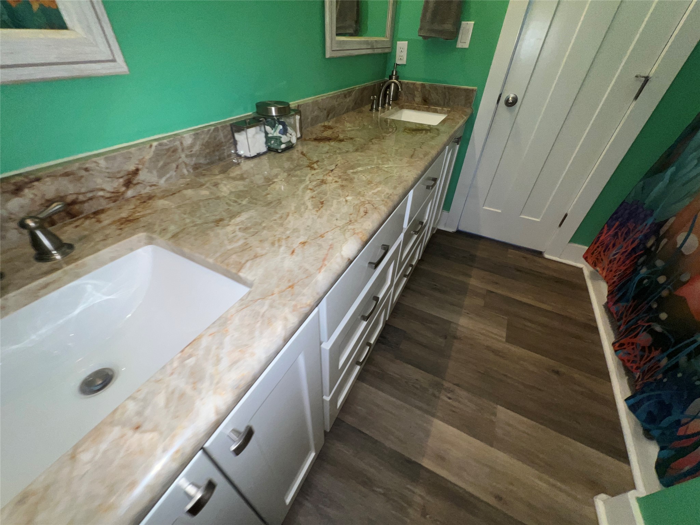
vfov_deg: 89.9
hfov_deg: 106.2
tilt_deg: -42.7
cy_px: 262
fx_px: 263
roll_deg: -0.1
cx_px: 350
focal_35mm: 13
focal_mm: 1.57
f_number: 1.8
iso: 64
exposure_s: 1/78
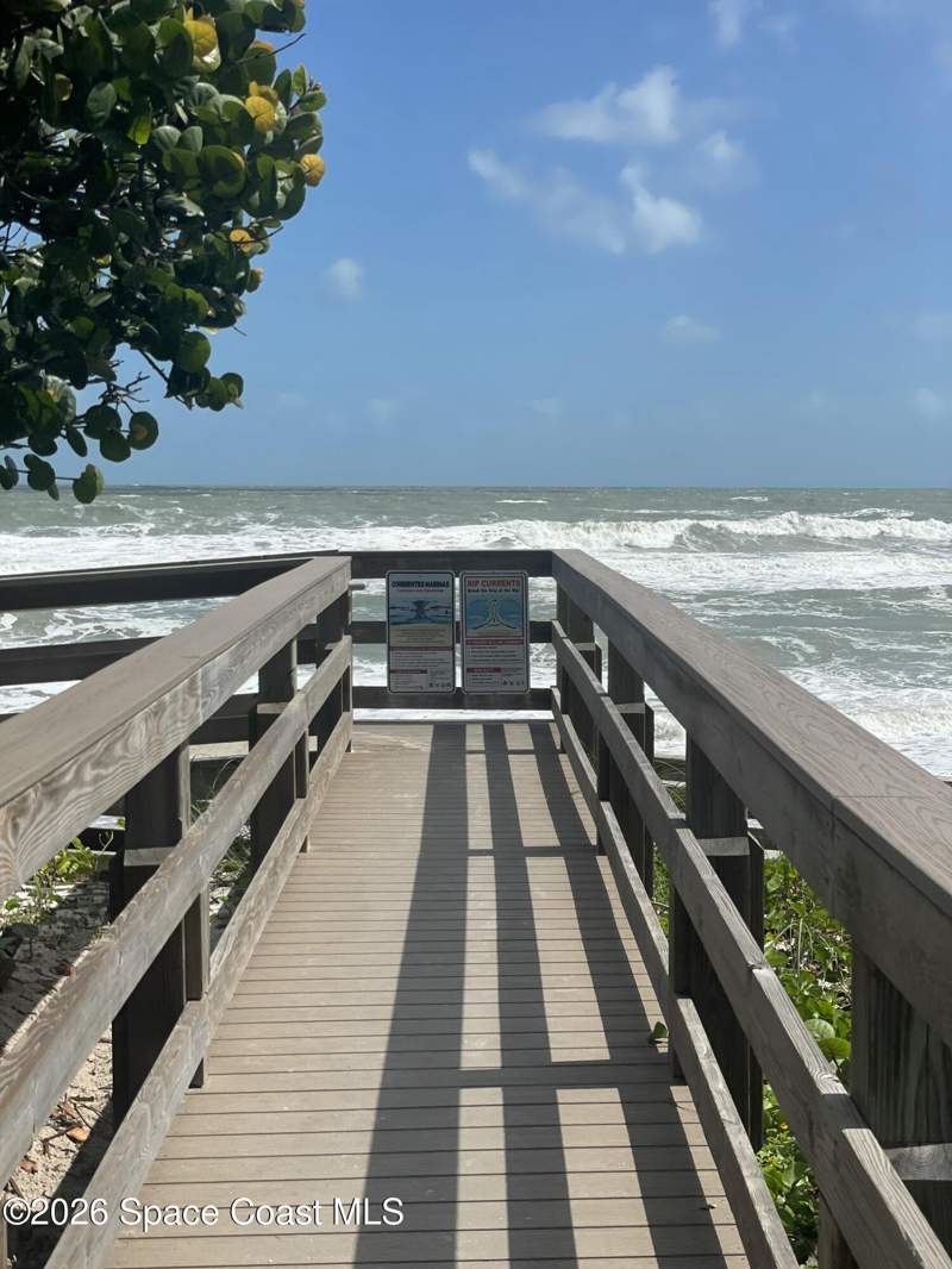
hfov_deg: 28.0
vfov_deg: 36.8
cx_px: 476
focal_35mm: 52
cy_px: 634
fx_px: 1906
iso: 32
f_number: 2
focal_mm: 6
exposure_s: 1/3690
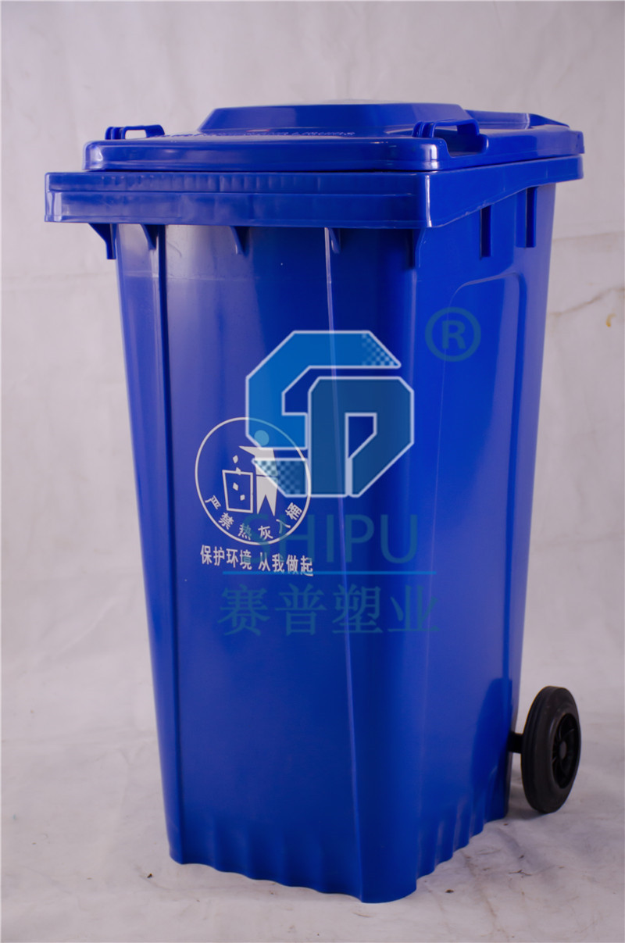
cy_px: 472
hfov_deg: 20.1
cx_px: 312
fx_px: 1765
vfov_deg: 29.9
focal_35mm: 68
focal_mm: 45
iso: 320
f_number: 4.5
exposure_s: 1/125
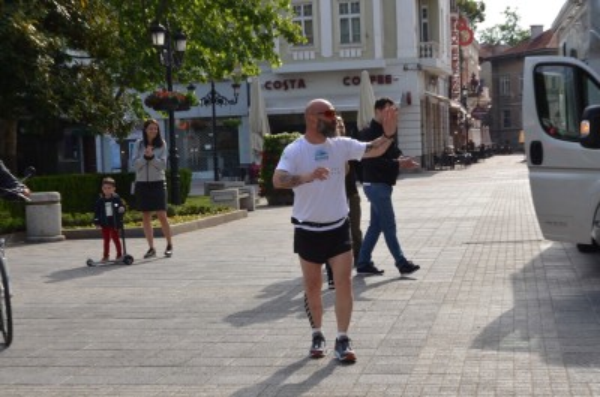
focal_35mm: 75
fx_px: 1248
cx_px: 300
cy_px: 198
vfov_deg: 18.1
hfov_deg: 27.0
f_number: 20
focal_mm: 50
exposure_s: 1/250
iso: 800
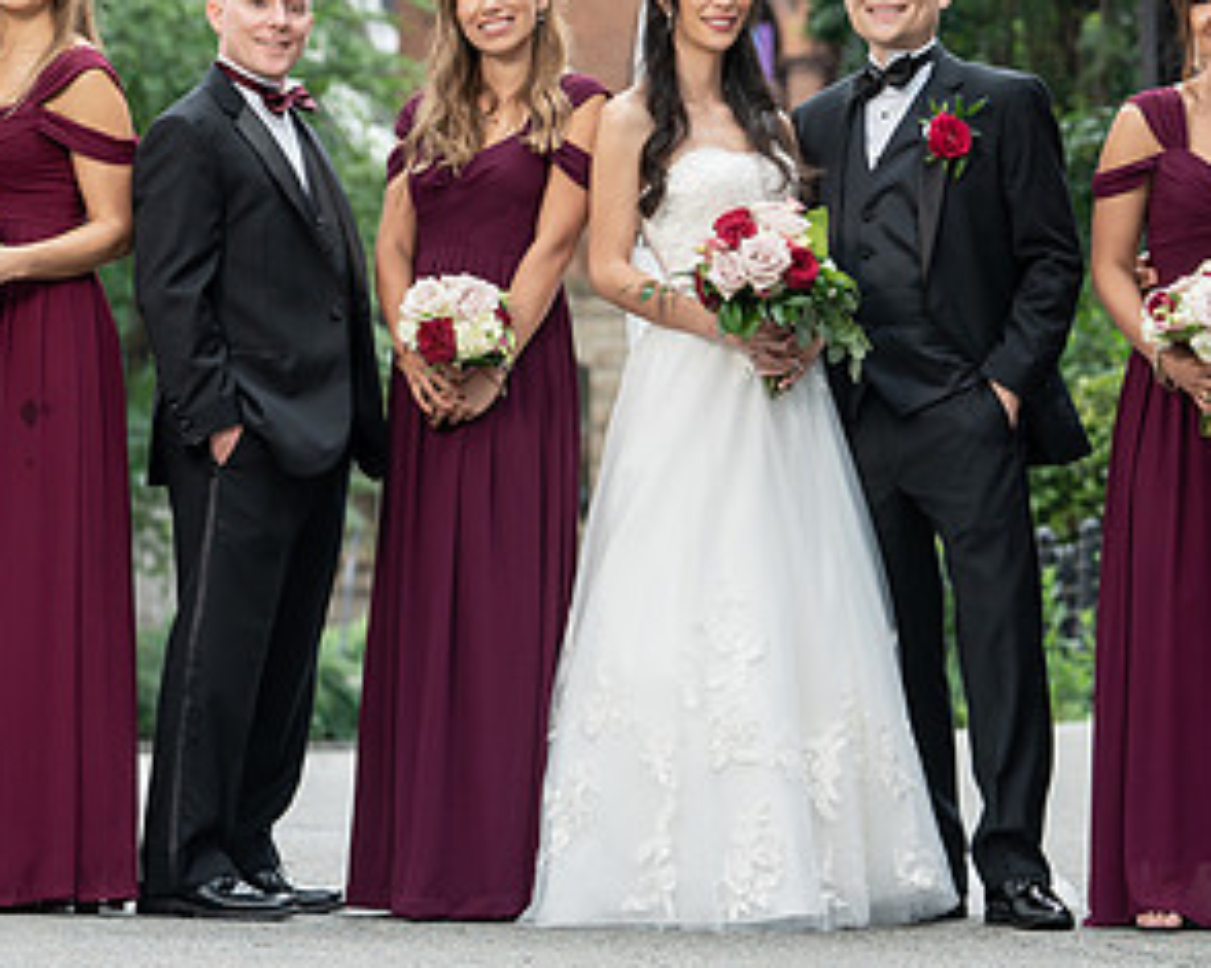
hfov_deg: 11.4
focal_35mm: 169
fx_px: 6055
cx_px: 691
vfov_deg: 9.1
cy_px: 298
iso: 400
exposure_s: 1/250
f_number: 4
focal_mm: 90
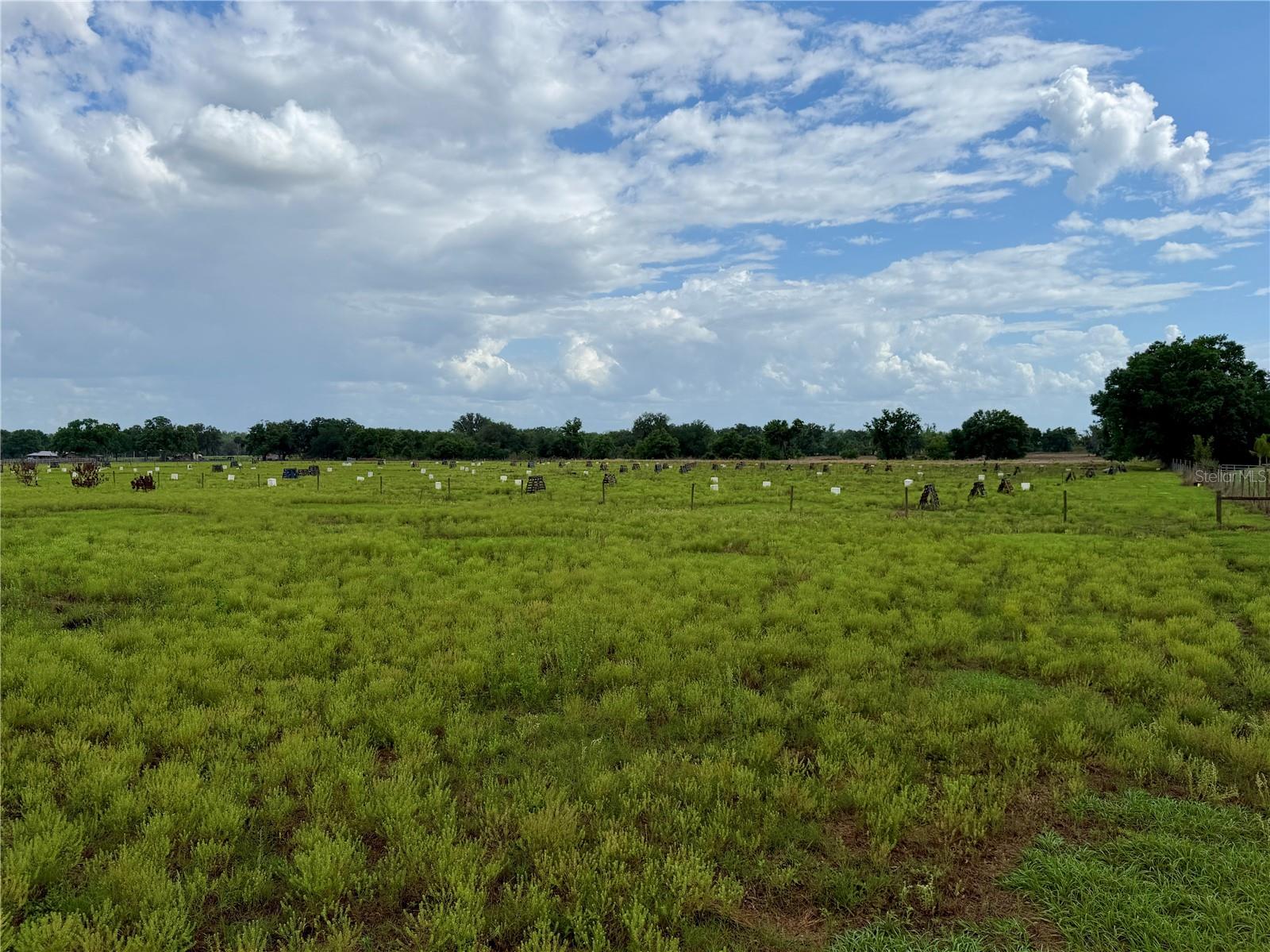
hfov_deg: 71.6
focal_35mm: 24
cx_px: 635
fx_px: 880
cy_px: 476
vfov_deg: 56.8
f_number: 1.78
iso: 80
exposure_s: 1/6711
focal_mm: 6.76
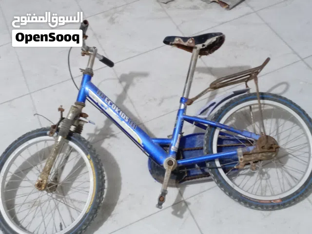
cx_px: 156
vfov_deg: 32.2
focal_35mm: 45
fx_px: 406
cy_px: 117
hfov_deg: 42.1
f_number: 1.8
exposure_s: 1/20
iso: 1730
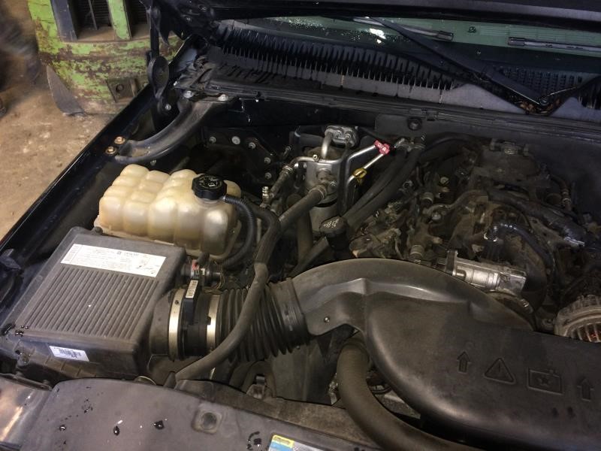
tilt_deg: -37.5
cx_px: 300
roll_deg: -0.5
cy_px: 226
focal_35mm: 29
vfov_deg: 48.2
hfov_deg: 61.7
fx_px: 503
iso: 125
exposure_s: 1/17
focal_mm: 4.15
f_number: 2.2
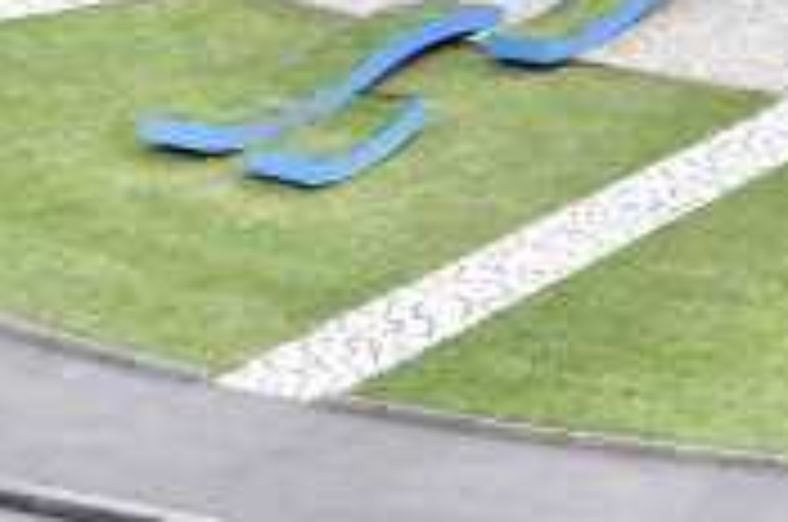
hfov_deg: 12.8
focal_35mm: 147
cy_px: -112
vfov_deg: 9.2
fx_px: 3212
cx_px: 1369
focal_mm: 28
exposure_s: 1/200
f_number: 7.1
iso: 320
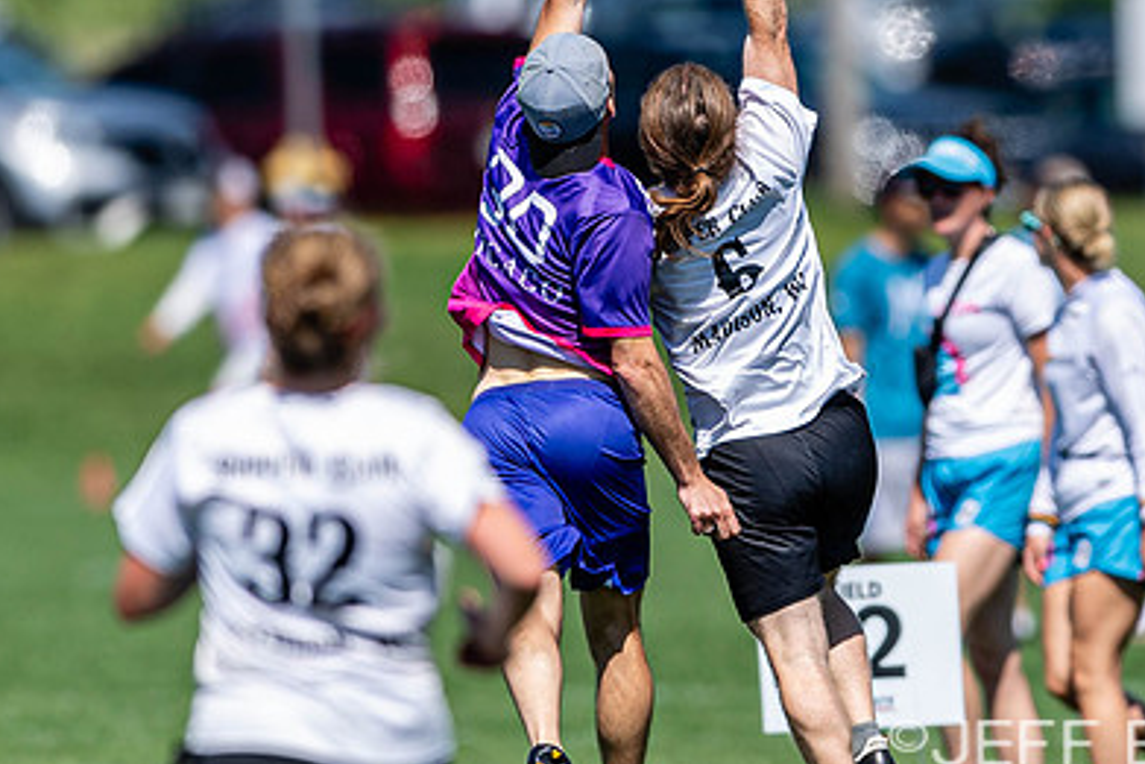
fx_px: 38465
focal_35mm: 1209
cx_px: 874
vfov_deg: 1.1
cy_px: 369
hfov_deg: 1.7
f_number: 2.8
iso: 100
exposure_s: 1/2000
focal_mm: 400
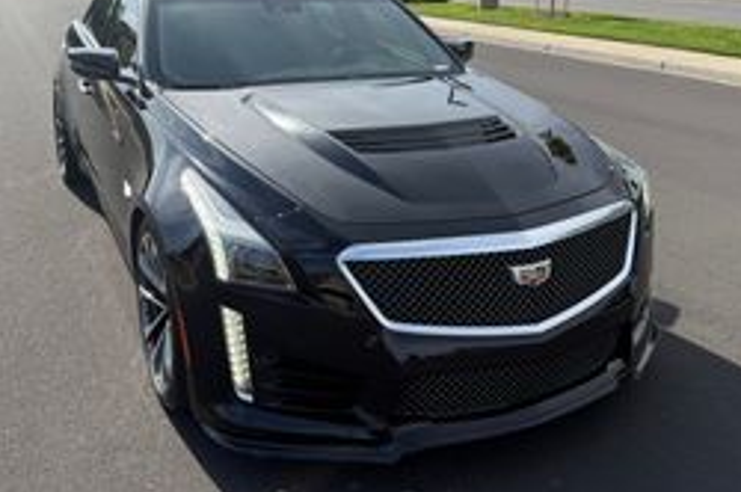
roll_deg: -2.1
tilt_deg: -14.6
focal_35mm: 36
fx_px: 740
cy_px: 163
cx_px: 388
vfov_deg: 36.4
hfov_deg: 53.2
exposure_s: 1/4405
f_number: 1.78
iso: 100
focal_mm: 6.76
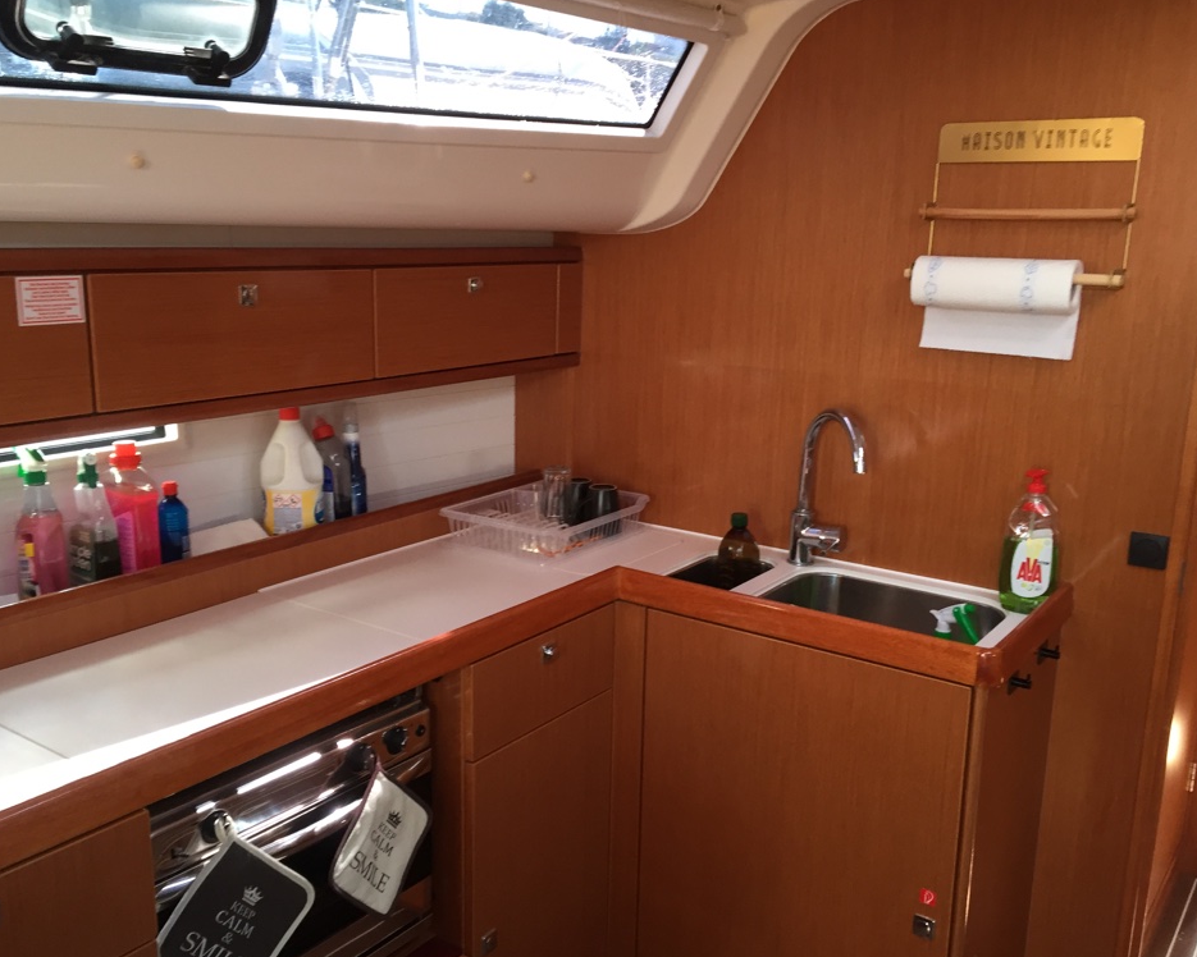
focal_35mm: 31
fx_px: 1098
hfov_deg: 57.2
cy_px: 485
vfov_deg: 47.1
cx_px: 602
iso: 100
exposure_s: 1/33
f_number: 2.2
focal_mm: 4.15
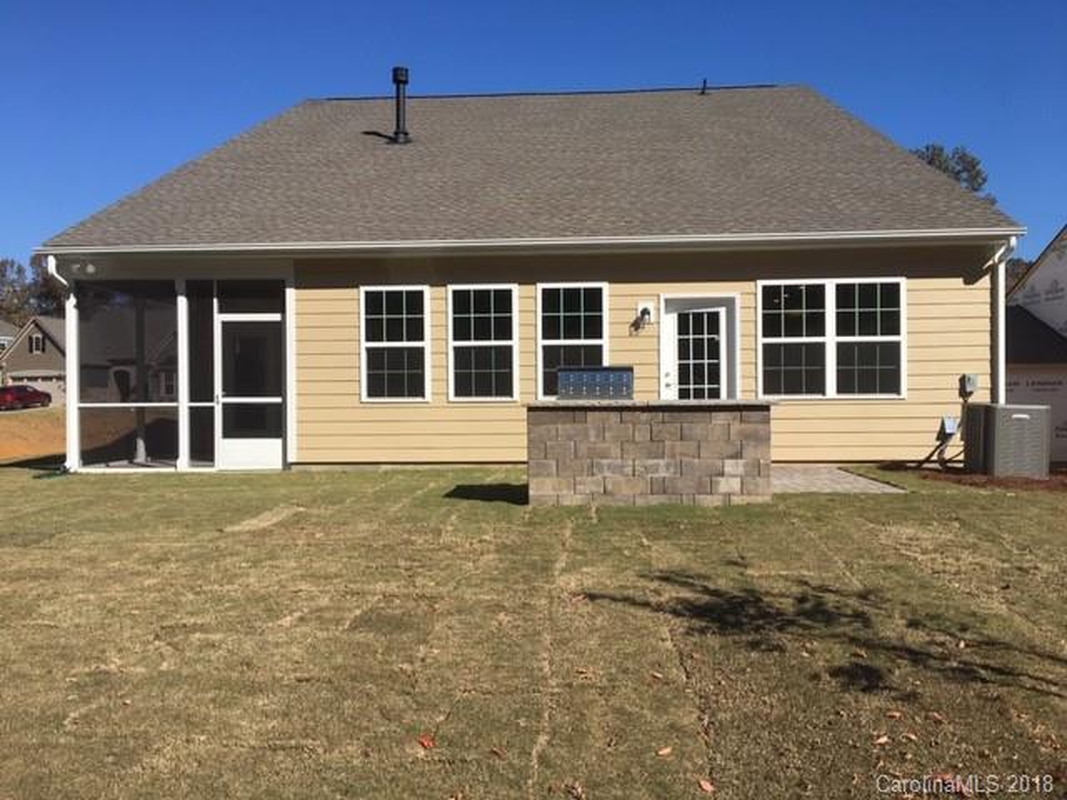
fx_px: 894
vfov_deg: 48.2
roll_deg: -0.6
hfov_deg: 61.7
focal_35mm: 29
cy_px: 400
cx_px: 534
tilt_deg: +1.3
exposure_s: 1/2137
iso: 25
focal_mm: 4.15
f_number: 2.2
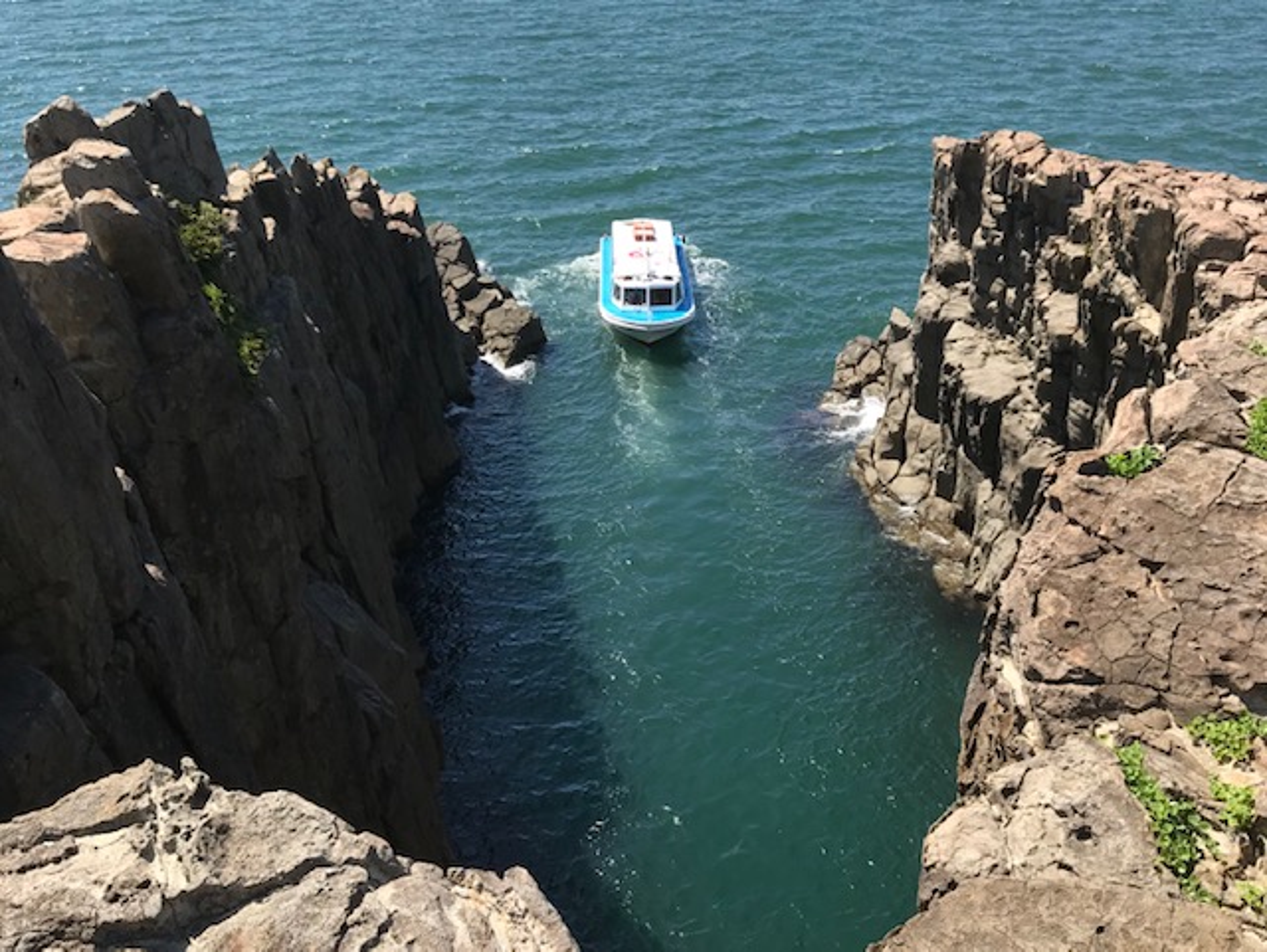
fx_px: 1209
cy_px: 476
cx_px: 634
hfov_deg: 55.3
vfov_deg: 43.0
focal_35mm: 33
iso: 20
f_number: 1.8
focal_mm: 3.99
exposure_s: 1/1623
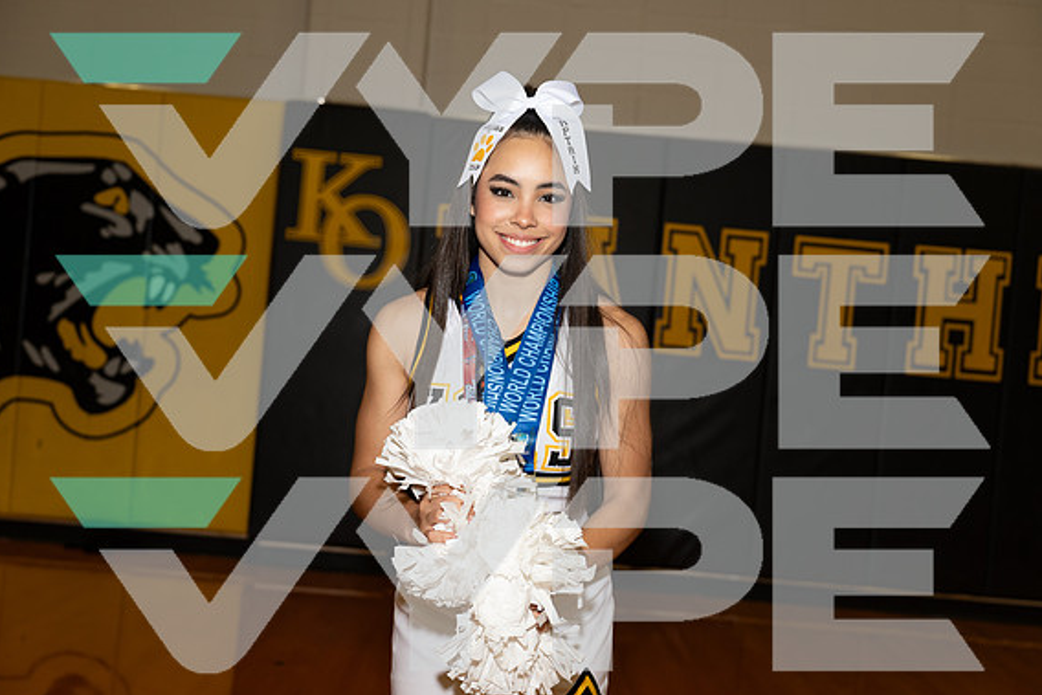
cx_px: 523
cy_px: 353
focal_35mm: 49
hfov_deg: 40.3
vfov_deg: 27.5
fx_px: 1419
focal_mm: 48
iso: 800
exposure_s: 1/250
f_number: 4
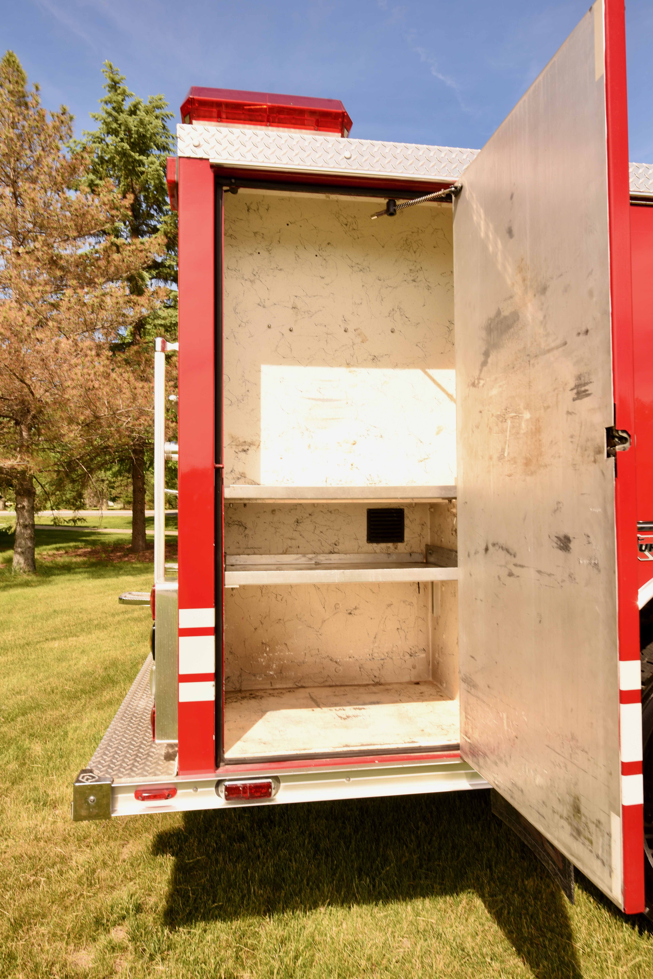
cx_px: 326
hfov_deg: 53.2
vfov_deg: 73.7
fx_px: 652
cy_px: 490
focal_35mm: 24
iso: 64
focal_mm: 24
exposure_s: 1/40
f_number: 11
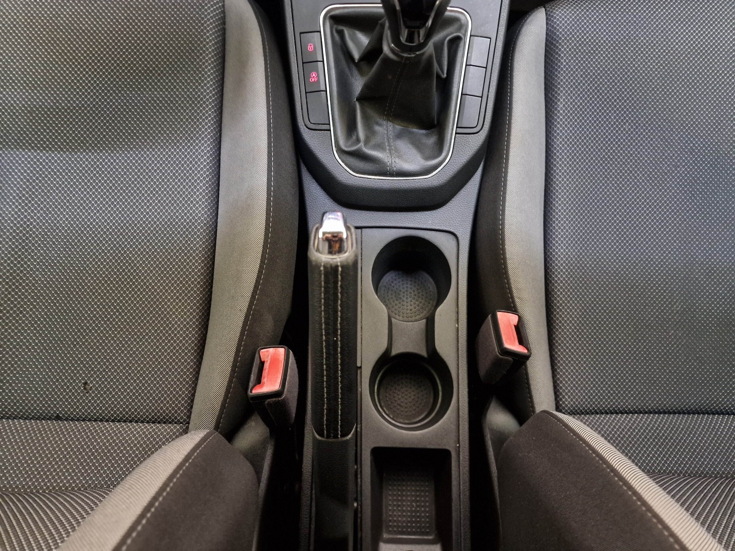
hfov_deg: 73.9
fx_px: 488
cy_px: 276
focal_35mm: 23
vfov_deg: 58.9
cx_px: 368
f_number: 1.8
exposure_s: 1/11
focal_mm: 6.4
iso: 500
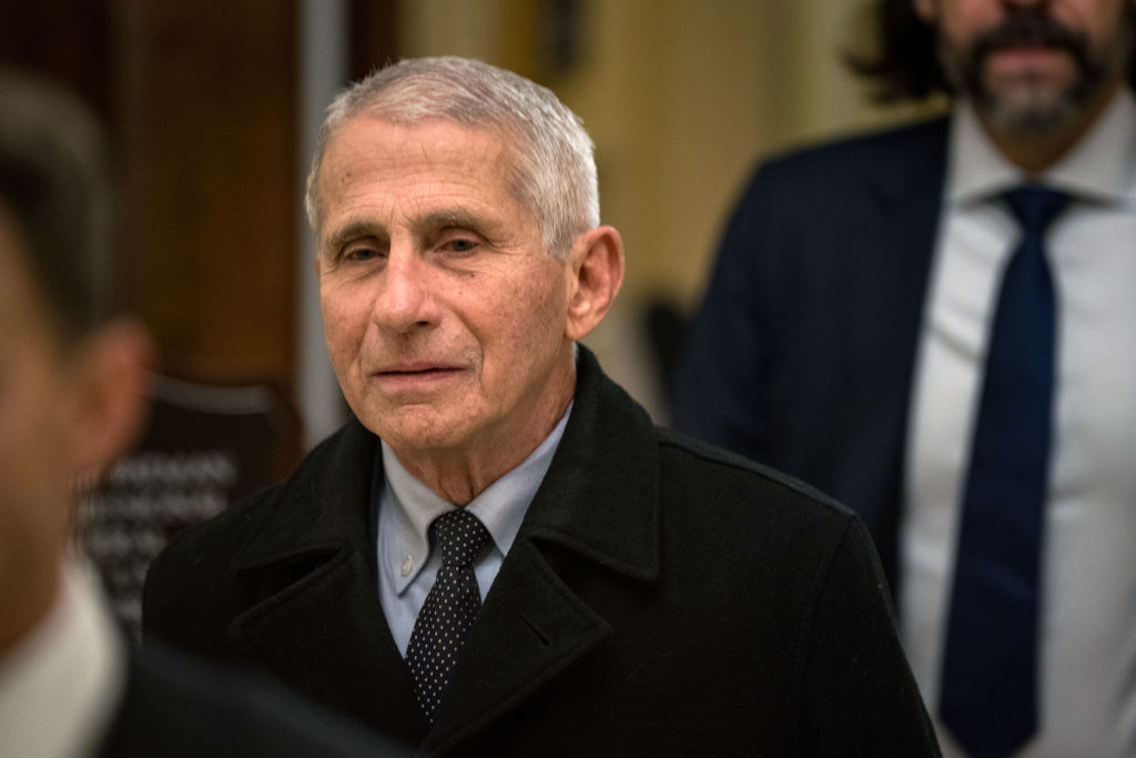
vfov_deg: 6.9
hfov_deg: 10.3
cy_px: 379
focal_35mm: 200
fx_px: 6312
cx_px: 568
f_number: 2.8
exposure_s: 1/125
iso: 4000
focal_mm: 200
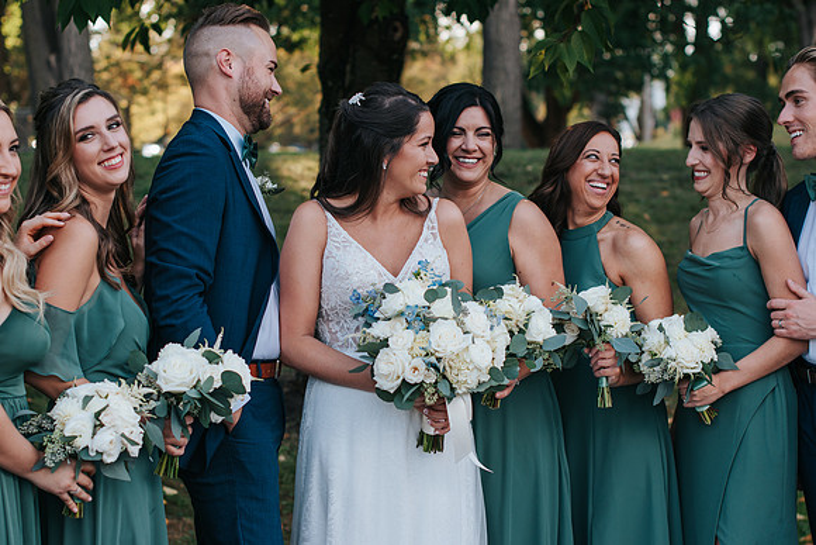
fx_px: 1700
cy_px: 272
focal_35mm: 75
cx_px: 408
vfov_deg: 18.2
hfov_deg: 27.0
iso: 100
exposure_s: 1/400
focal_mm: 50
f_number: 3.2
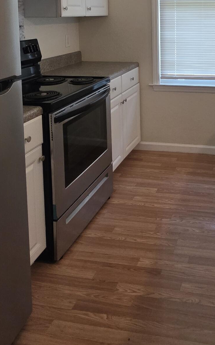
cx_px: 187
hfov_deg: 34.5
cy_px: 42
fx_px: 328
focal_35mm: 35
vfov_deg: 49.9
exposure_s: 1/120
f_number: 1.9
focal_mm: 2.2
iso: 250
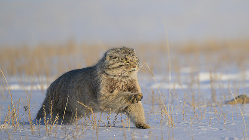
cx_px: 161
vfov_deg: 2.2
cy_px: 33
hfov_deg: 4.0
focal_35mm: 541
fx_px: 3569
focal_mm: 400
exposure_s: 1/2500
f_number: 5.6
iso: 400
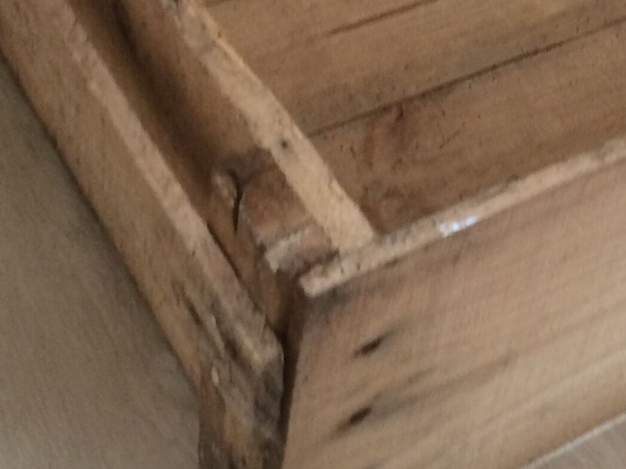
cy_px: -81
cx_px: 639
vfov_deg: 15.8
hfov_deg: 21.0
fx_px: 1628
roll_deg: -13.4
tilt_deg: -38.6
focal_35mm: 90
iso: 125
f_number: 2.2
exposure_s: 1/33
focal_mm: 4.15
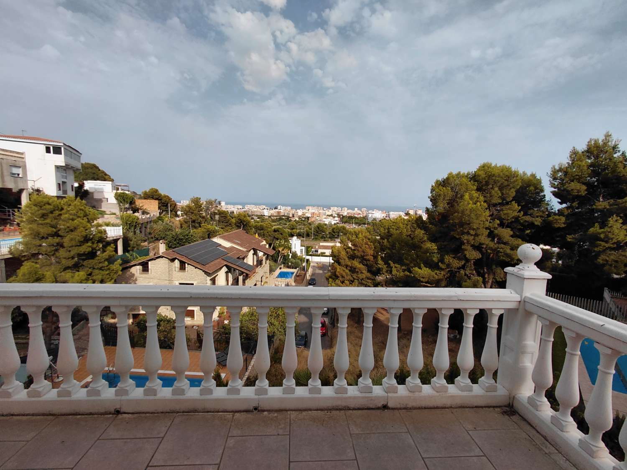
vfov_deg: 78.1
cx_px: 314
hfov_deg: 94.5
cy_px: 235
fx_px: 290
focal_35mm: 16
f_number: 2.2
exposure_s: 1/2256
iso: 40
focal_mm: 1.64
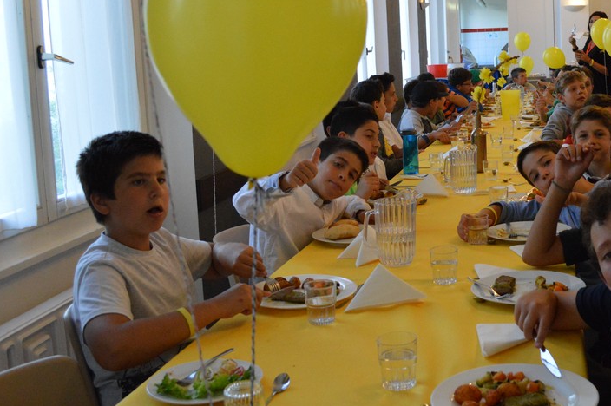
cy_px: 136
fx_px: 814
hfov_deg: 40.2
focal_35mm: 48
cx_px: 441
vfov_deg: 27.8
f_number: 5.6
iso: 3200
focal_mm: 22
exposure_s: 1/250
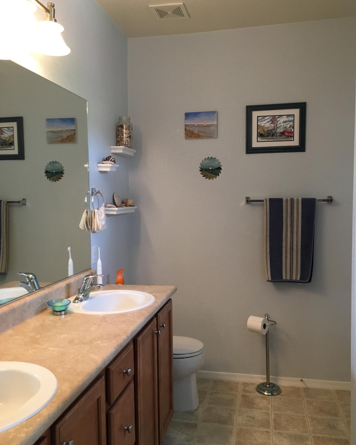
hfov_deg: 47.1
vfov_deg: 57.2
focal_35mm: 31
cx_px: 180
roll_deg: +0.0
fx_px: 408
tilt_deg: -2.1
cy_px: 220
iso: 100
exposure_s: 1/30
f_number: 2.2
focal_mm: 4.15
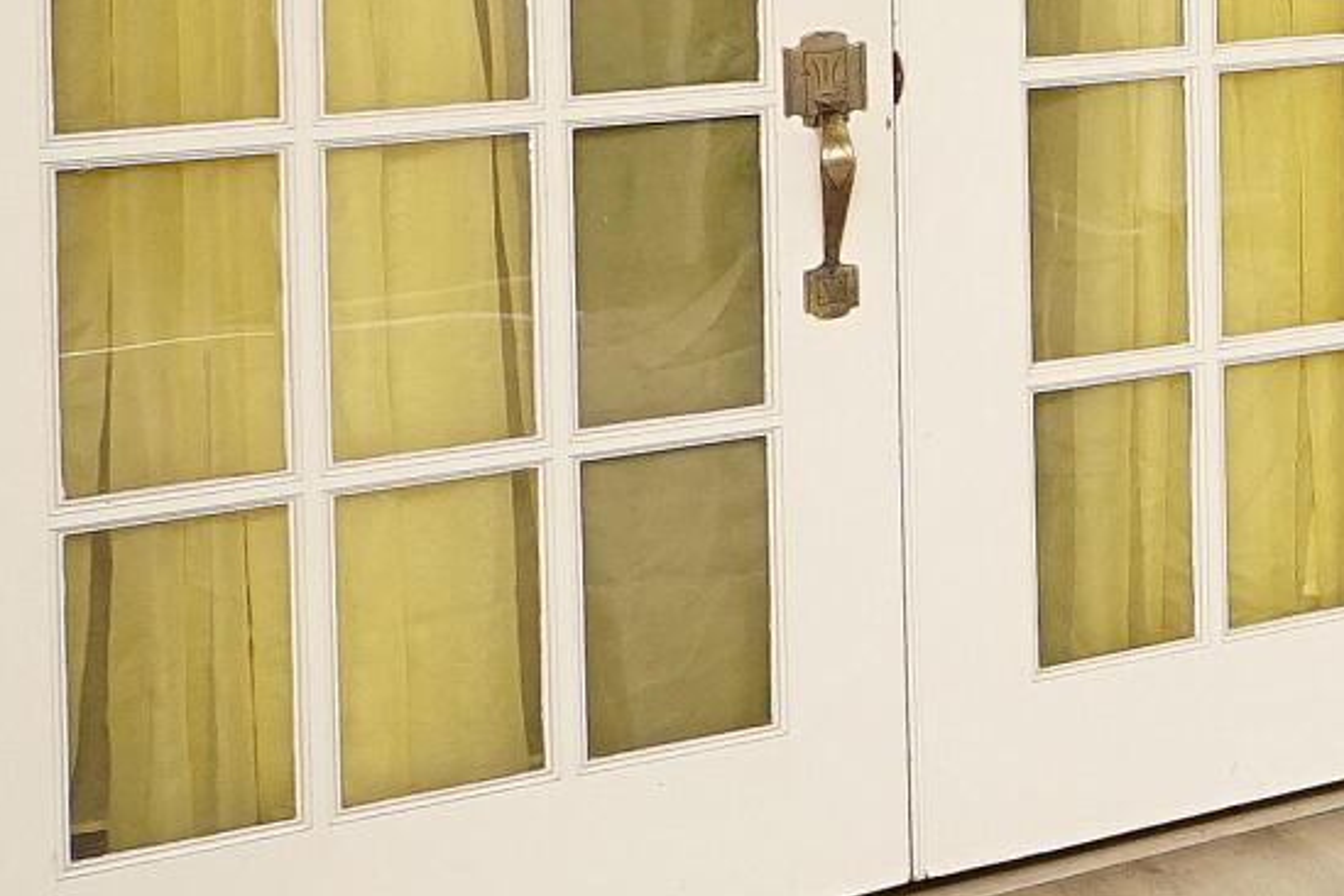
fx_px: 3061
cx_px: 3222
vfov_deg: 15.8
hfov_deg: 14.9
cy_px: -256
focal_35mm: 82
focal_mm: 10
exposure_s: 1/60
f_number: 4
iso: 400
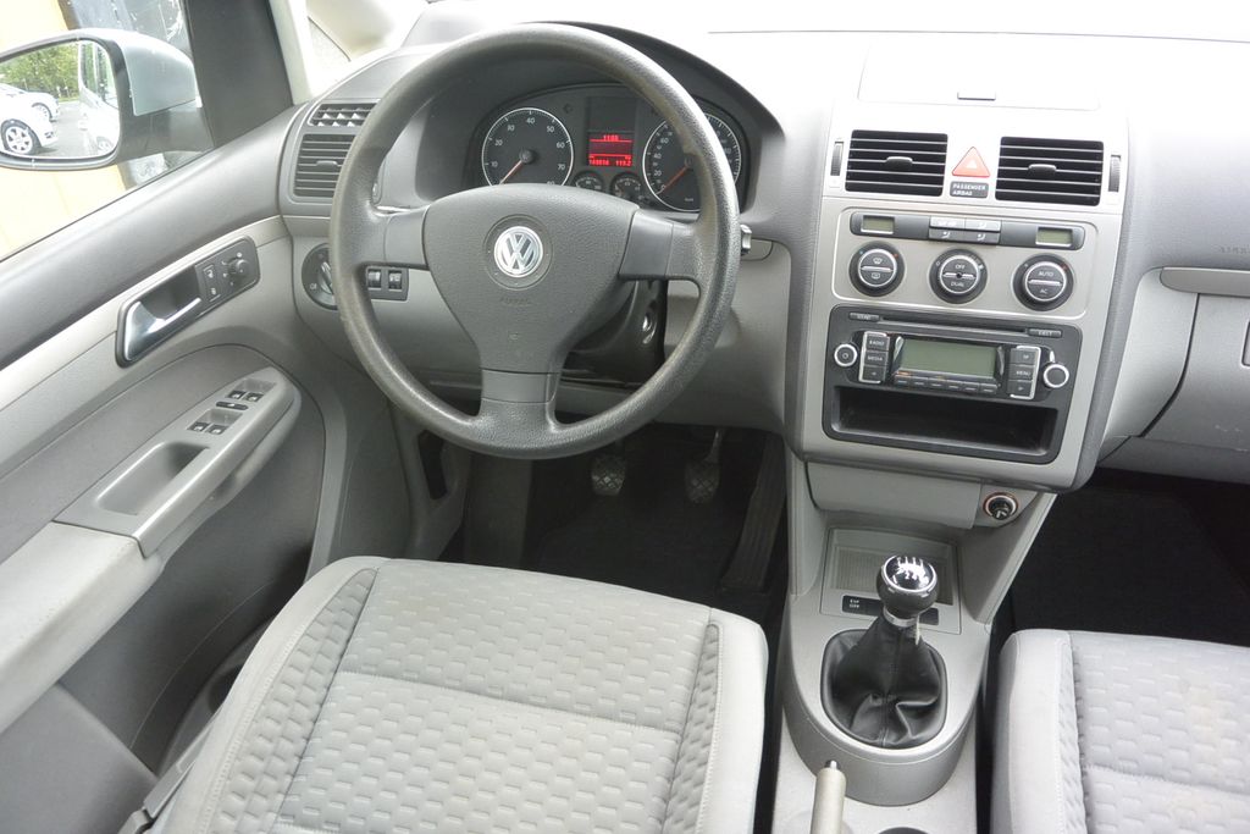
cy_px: 417
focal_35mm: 27
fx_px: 938
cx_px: 625
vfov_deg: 47.9
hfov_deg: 67.4
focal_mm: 10
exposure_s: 1/80
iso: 400
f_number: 3.5
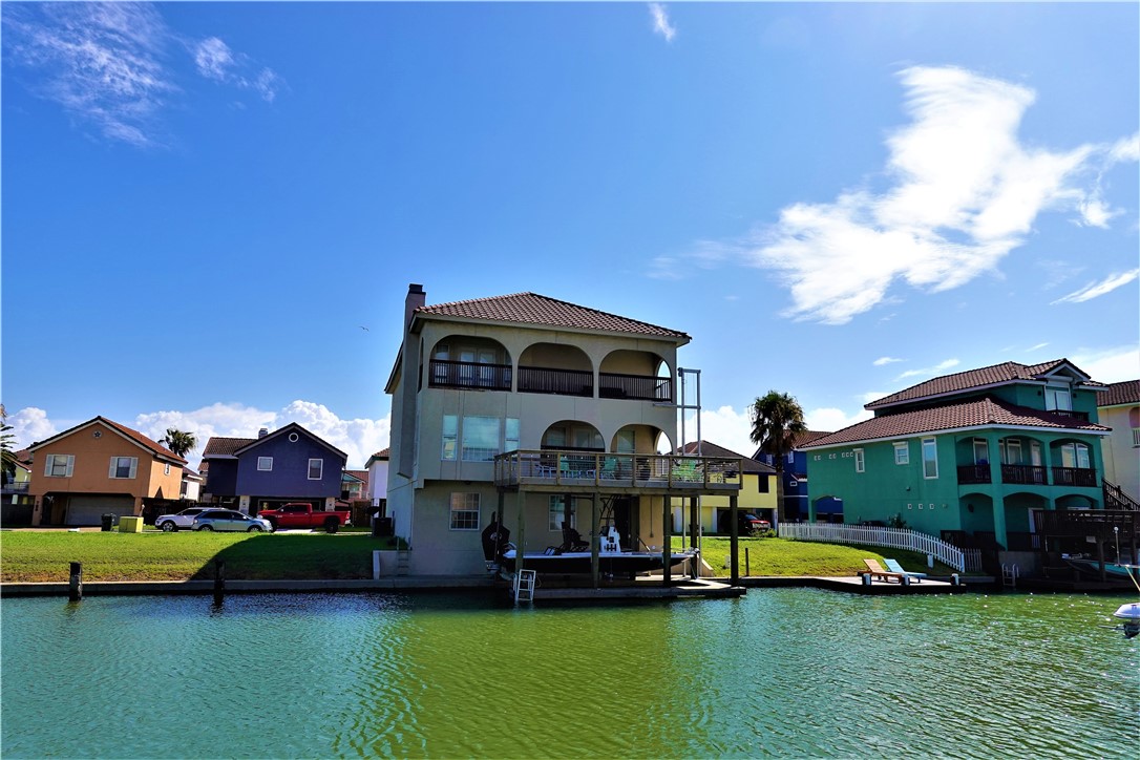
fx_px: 760
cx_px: 570
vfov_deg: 53.1
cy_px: 380
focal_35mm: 24
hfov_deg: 73.7
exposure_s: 1/1000
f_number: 5
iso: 100
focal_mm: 9
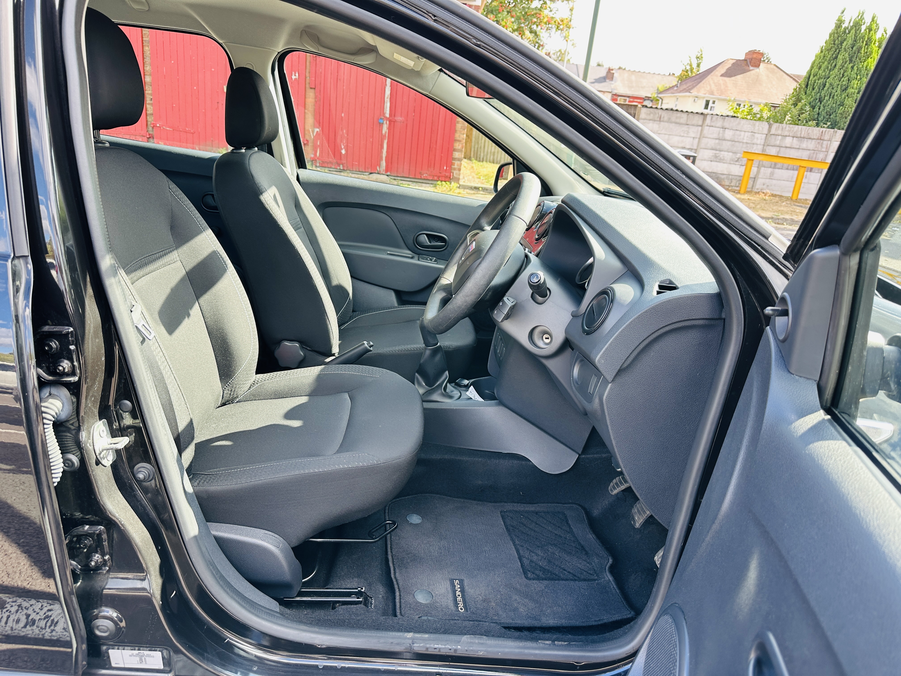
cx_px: 450
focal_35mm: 24
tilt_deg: -20.0
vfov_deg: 56.8
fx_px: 625
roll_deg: -6.5
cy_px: 338
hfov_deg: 71.6
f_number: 1.78
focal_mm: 6.86
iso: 80
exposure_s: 1/226
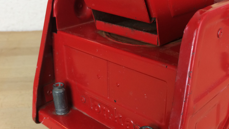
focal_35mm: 43
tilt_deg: -29.4
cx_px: 114
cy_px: 83
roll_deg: +1.2
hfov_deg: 47.4
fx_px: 261
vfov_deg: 27.6
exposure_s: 1/33
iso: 40
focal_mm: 4.15
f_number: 2.2
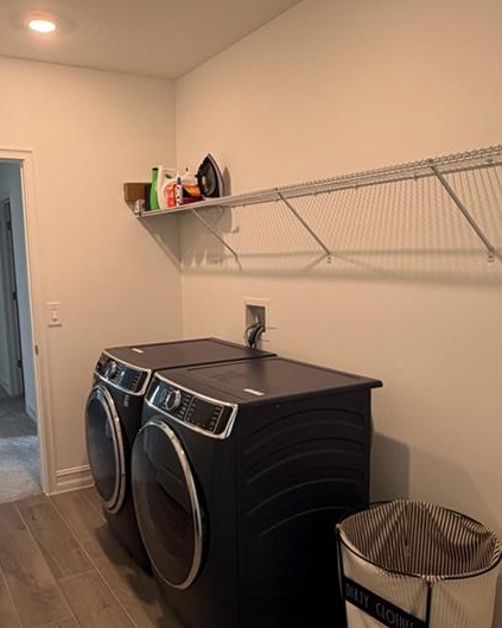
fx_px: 576
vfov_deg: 57.1
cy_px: 349
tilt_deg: -9.4
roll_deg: +1.3
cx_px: 215
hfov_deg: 47.0
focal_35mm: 31
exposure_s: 1/60
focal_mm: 2.22
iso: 200
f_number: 2.2
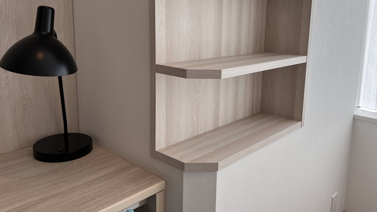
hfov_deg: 61.0
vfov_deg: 36.5
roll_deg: -1.6
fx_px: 320
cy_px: 78
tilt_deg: -11.9
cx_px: 198
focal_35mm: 32
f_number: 1.5
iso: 50
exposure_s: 1/604
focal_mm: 5.7
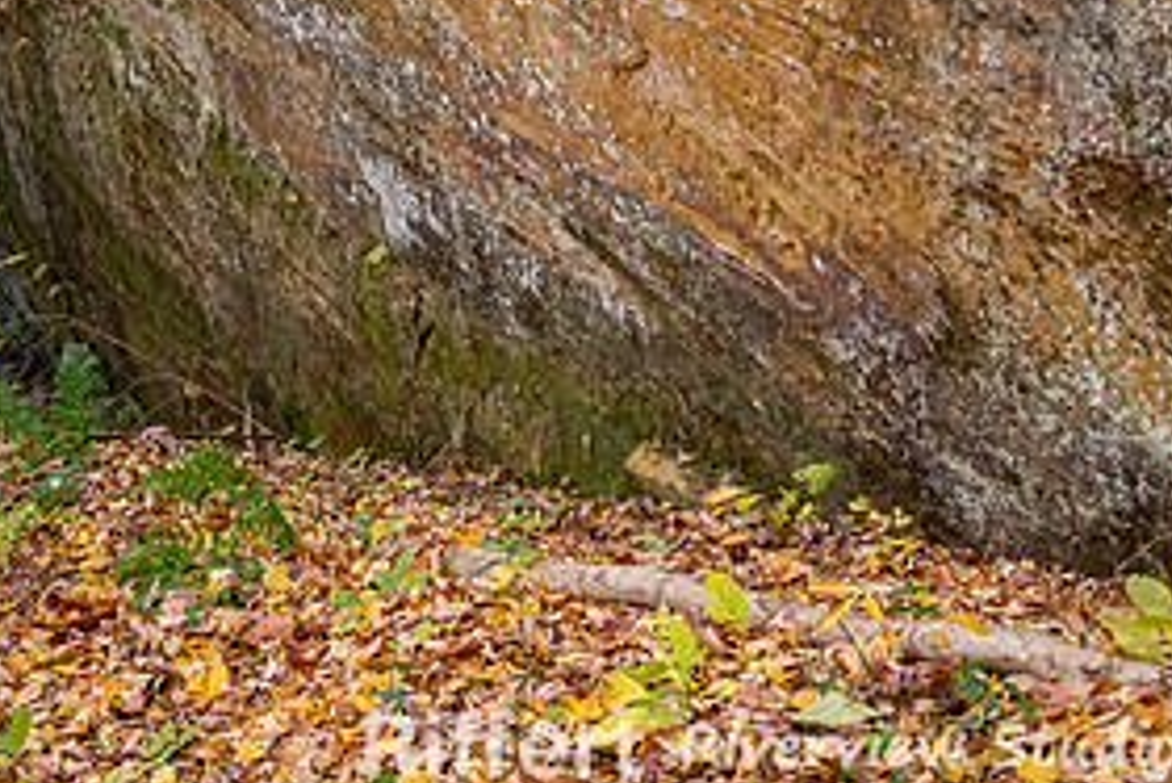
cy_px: 10
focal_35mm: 58
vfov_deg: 22.6
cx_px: 21
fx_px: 1889
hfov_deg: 32.0
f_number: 8
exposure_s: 1/80
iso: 2200
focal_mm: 28
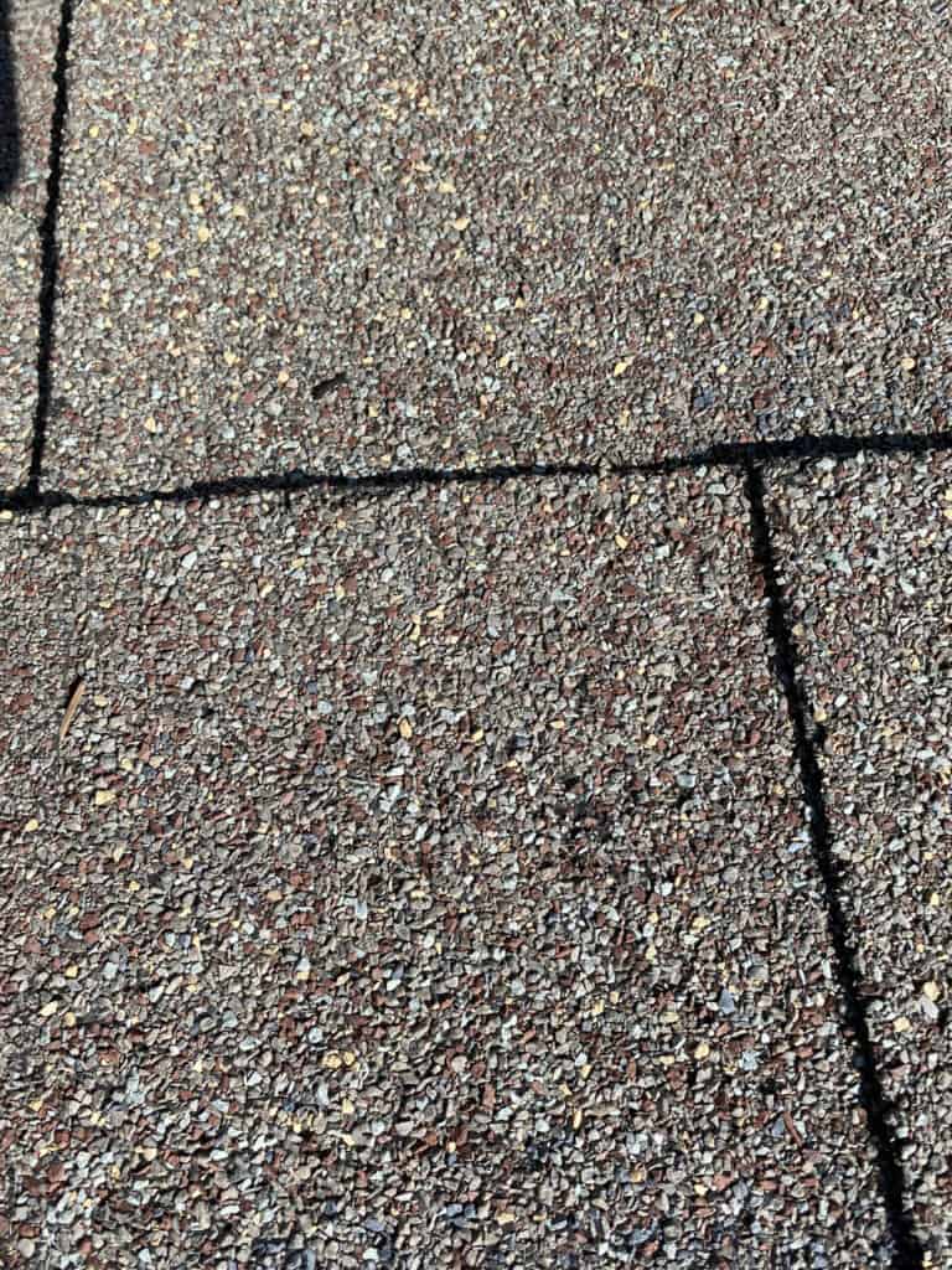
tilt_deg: -72.2
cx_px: 476
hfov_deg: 53.1
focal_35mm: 26
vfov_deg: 67.3
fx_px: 953
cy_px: 635
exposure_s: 1/1996
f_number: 1.8
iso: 32
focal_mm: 4.25
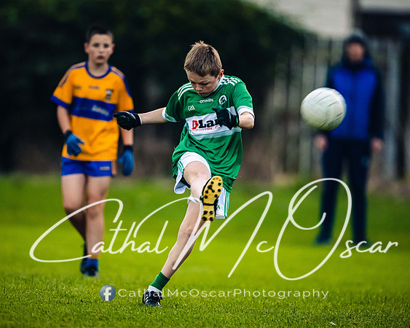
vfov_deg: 3.1
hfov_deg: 3.8
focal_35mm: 507
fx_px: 6148
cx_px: 187
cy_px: 170
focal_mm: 400
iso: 3200
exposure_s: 1/640
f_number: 2.8
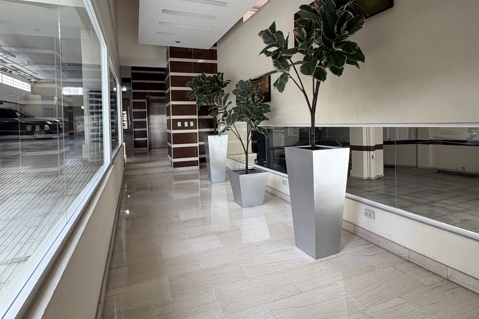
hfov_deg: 84.0
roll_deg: +1.4
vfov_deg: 61.4
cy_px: 127
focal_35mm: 20
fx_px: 266
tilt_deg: +0.1
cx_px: 234
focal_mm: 2.22
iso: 200
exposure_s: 1/64
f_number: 2.2
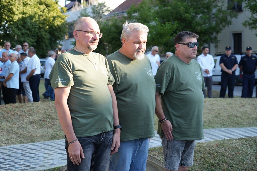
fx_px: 493
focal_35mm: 69
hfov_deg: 29.2
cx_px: 128
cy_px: 86
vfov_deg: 19.7
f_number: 5
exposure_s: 1/80
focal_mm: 69
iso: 100
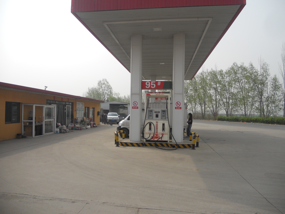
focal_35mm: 27
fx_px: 222
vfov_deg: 51.4
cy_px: 107
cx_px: 142
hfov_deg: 65.3
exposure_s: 1/1000
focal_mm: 4.9
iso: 80
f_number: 3.2
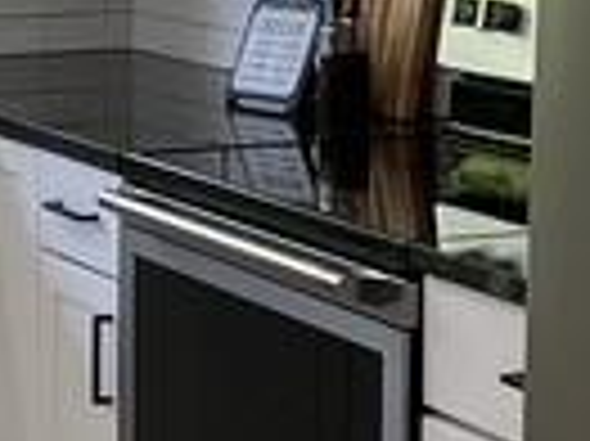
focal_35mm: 142
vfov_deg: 10.4
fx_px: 2418
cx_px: -225
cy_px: 27
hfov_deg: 13.3
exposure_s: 1/60
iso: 50
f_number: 1.8
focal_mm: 3
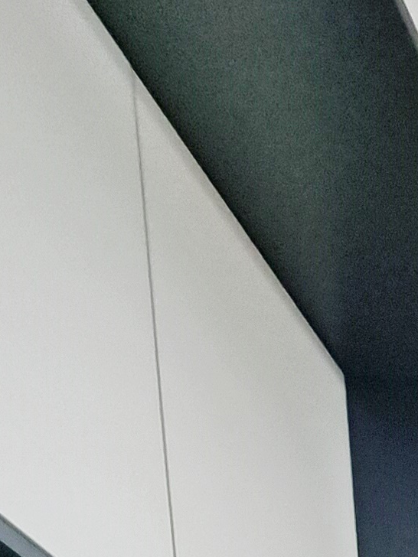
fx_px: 1159
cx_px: 1015
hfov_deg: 14.0
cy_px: 1480
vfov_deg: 13.4
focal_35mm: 72
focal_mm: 2.2
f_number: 2.2
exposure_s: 1/60
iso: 64
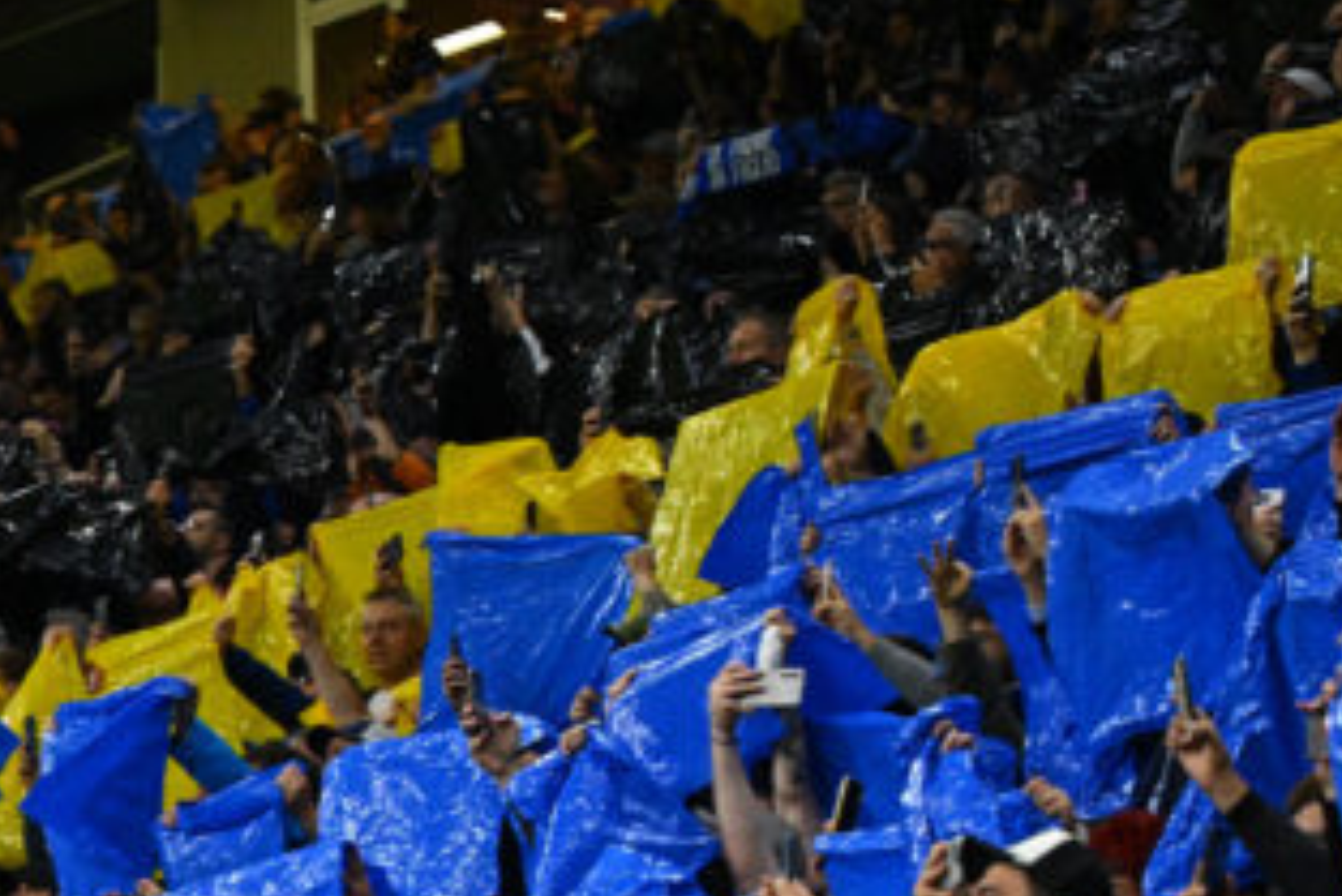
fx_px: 8540
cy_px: 735
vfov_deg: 6.0
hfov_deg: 8.9
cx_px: 26
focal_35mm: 229
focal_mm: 70
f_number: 2.8
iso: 3200
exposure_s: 1/1250
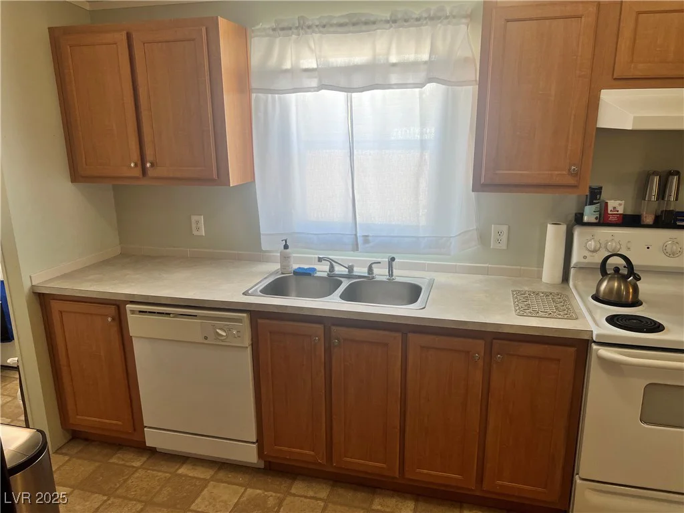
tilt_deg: -14.6
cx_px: 342
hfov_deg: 67.3
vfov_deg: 53.1
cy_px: 256
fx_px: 514
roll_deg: +0.8
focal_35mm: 26
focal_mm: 5.7
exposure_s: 1/120
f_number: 1.5
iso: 40
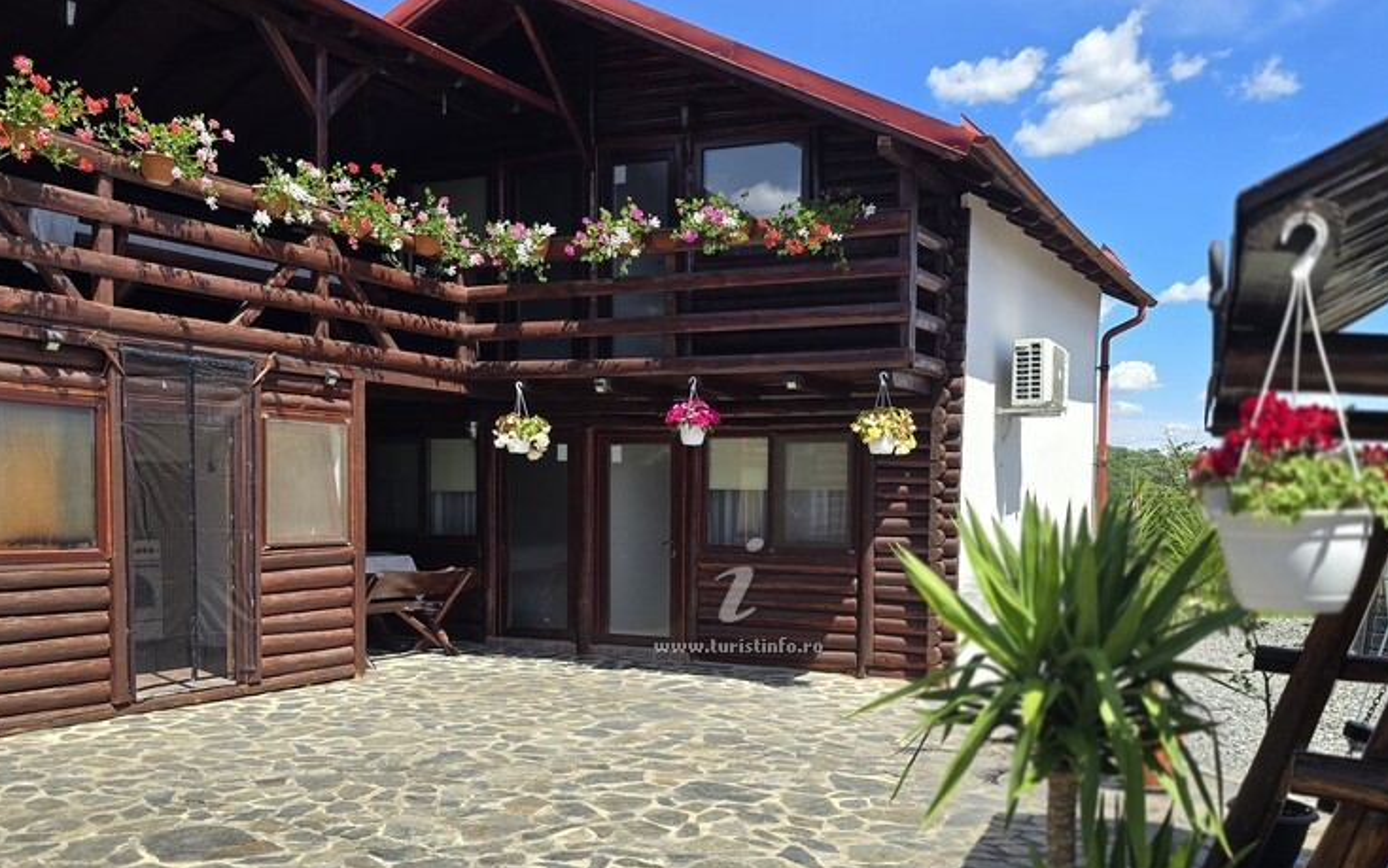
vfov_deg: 36.9
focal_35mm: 34
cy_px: 573
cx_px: 719
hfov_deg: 56.7
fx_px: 1286
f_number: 1.7
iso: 12
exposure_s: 1/450
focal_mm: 6.3
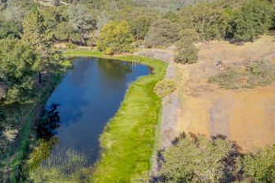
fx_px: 244
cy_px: 81
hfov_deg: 57.3
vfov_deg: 41.0
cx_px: 89
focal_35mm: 32
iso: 100
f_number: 2.8
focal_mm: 8.38
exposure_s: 1/1250
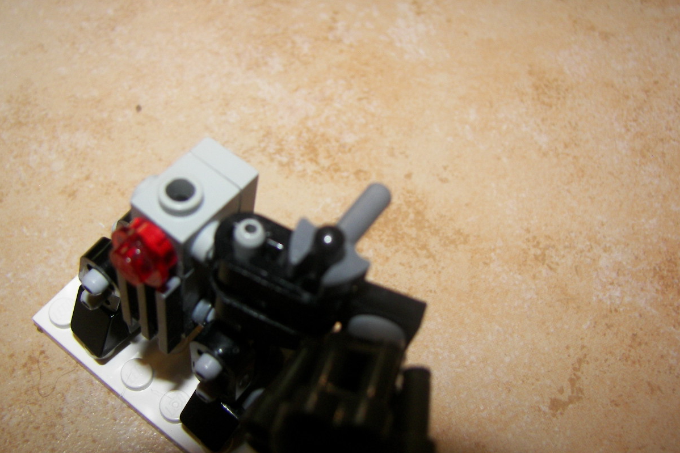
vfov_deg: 33.4
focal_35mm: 40
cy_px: 227
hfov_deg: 48.5
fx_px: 756
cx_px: 334
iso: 100
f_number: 2.8
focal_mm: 6
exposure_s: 1/30
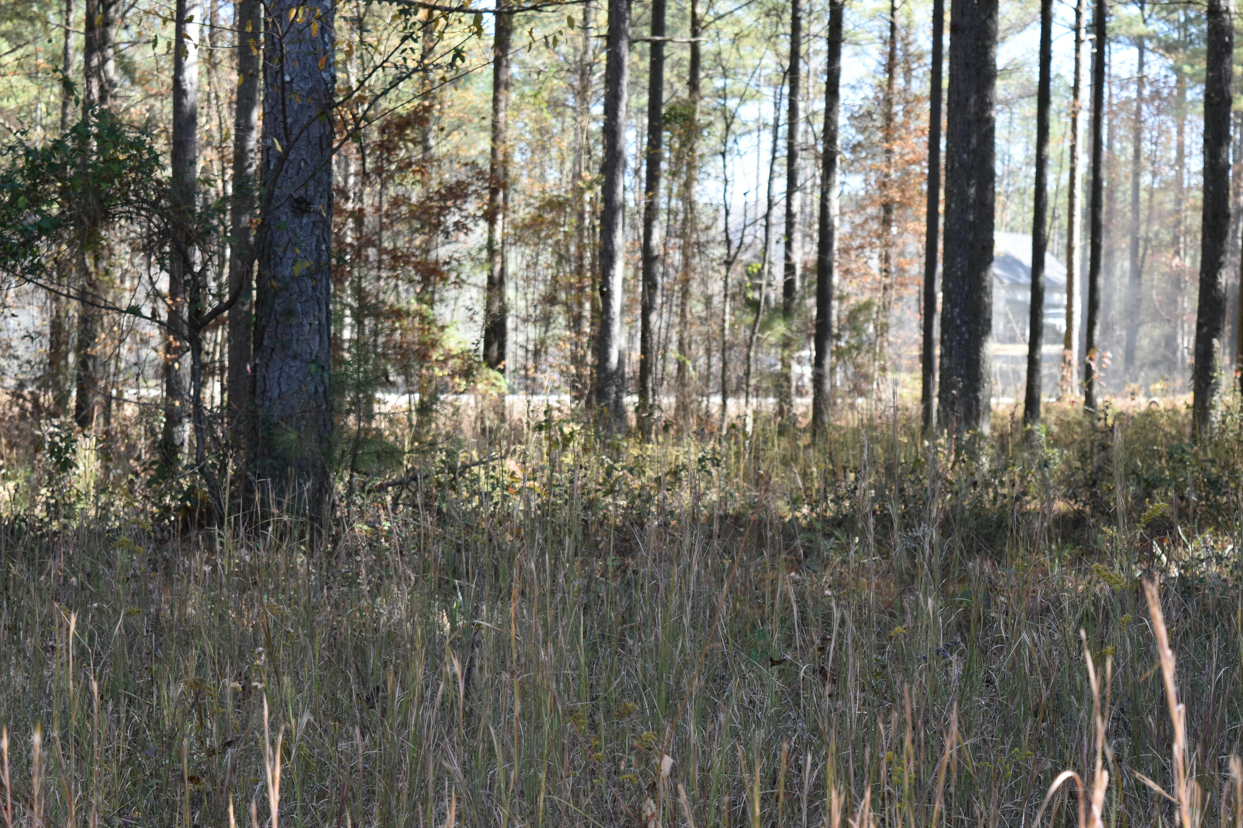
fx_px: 2917
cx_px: 632
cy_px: 409
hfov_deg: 24.1
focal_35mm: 85
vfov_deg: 16.2
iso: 400
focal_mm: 55
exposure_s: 1/200
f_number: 7.1
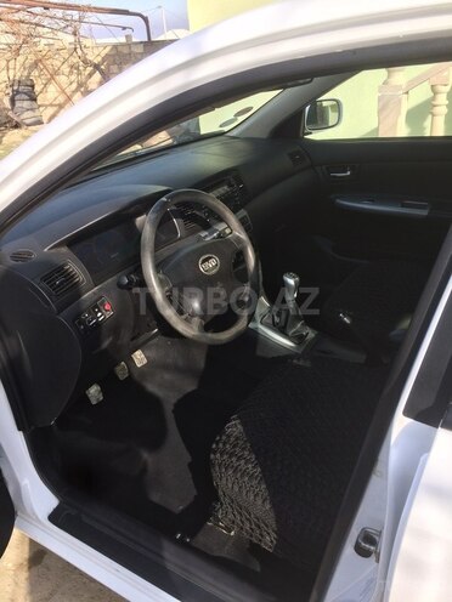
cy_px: 301
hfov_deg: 48.2
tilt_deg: -30.0
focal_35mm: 29
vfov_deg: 61.7
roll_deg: +6.0
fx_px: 505
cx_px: 226
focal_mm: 4.15
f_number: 2.2
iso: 32
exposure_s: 1/774
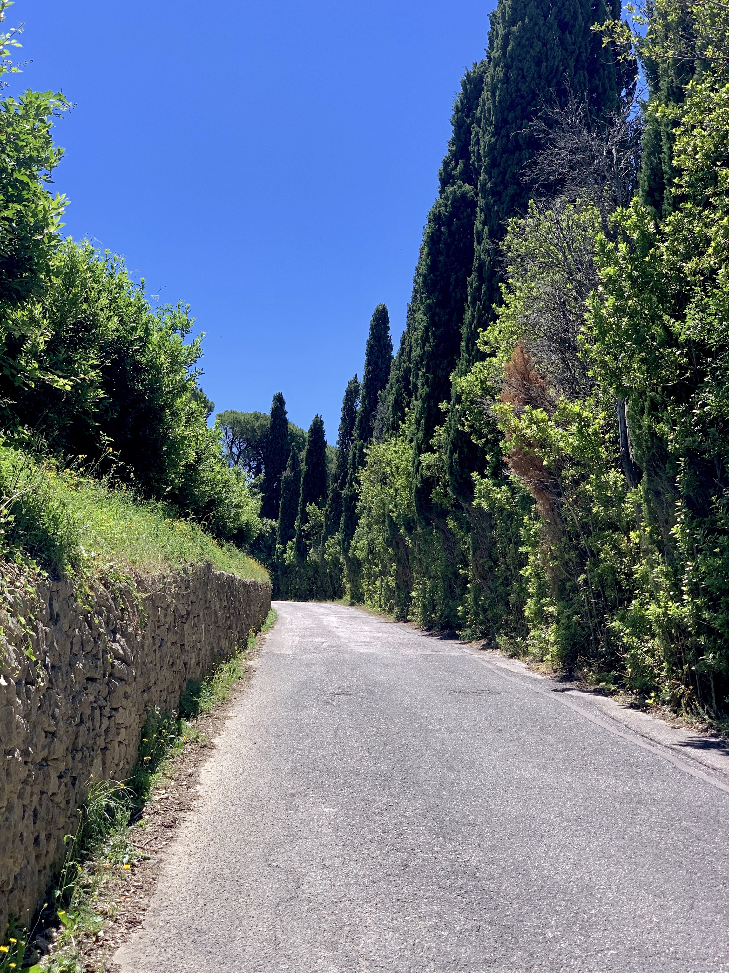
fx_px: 1460
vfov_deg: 36.8
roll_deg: -1.2
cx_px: 364
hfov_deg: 28.0
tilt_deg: +8.3
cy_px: 486
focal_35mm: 52
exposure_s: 1/773
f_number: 2.4
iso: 16
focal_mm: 6
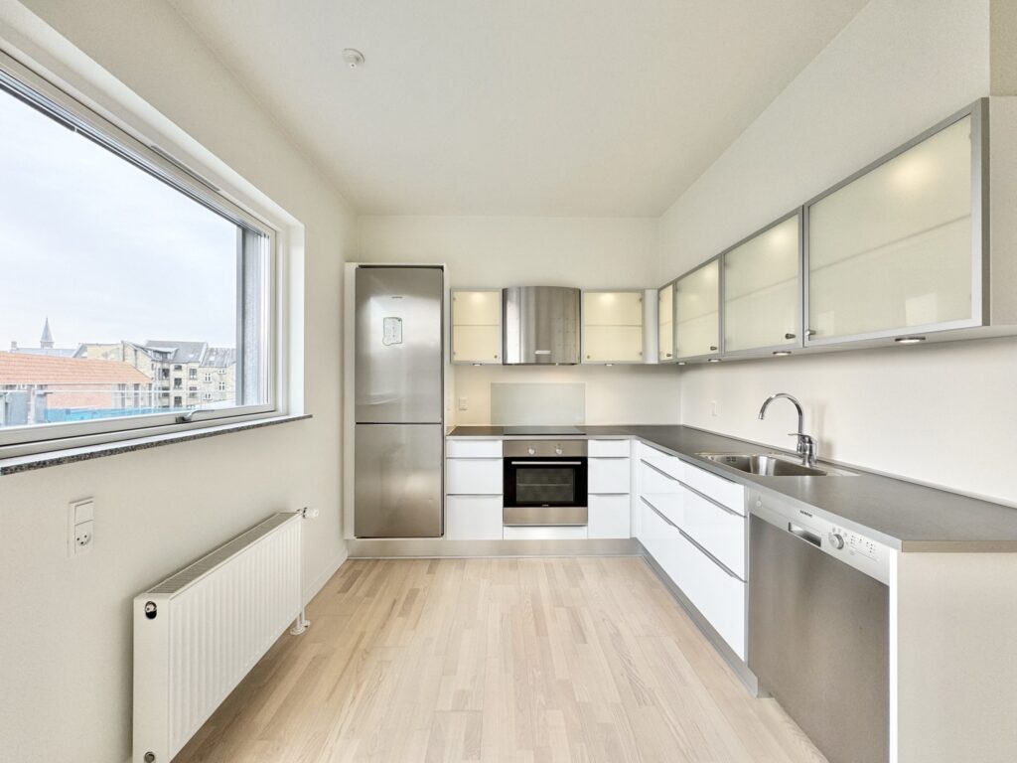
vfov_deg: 85.7
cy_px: 382
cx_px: 508
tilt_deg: -0.4
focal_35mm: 14
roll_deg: +0.5
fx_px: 411
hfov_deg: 102.1
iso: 64
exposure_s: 1/100
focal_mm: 2.22
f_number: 2.2
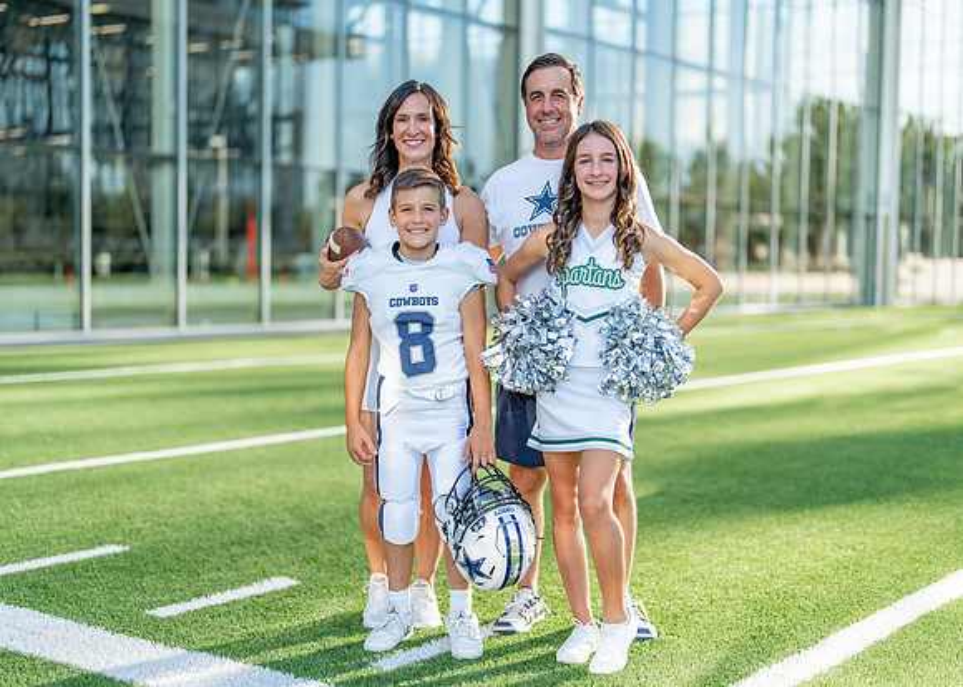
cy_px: 344
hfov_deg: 36.3
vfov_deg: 26.4
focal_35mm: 54
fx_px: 1467
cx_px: 482
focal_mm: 50
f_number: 1.2
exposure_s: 1/2500
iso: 100
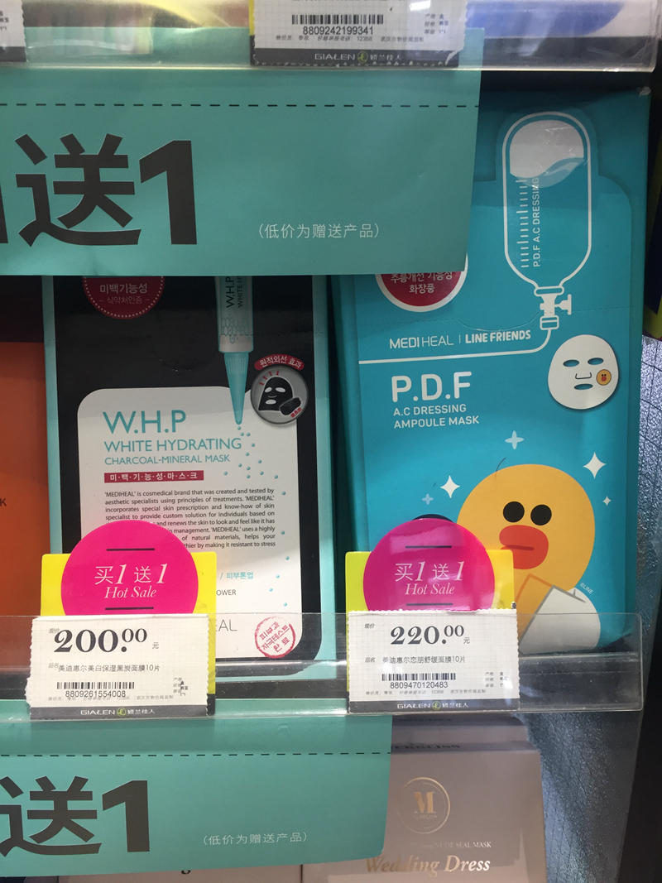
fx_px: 740
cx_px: 331
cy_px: 442
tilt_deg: -18.1
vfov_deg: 61.7
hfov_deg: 48.2
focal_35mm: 29
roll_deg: +0.3
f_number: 2.2
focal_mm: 4.15
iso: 32
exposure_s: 1/33
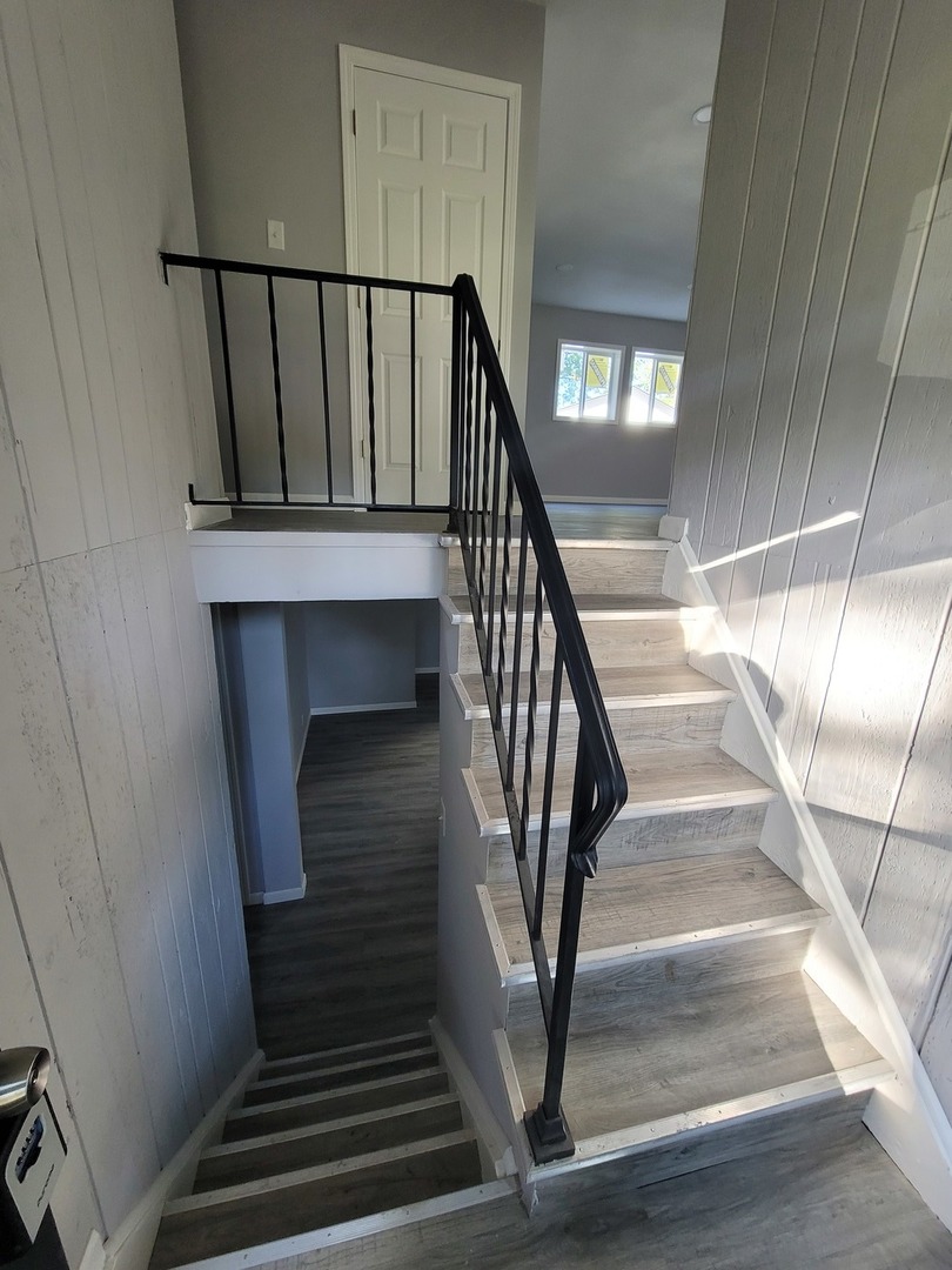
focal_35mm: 13
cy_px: 635
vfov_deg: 106.2
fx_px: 477
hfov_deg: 89.9
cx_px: 476
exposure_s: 1/60
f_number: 2.2
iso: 200
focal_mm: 2.2
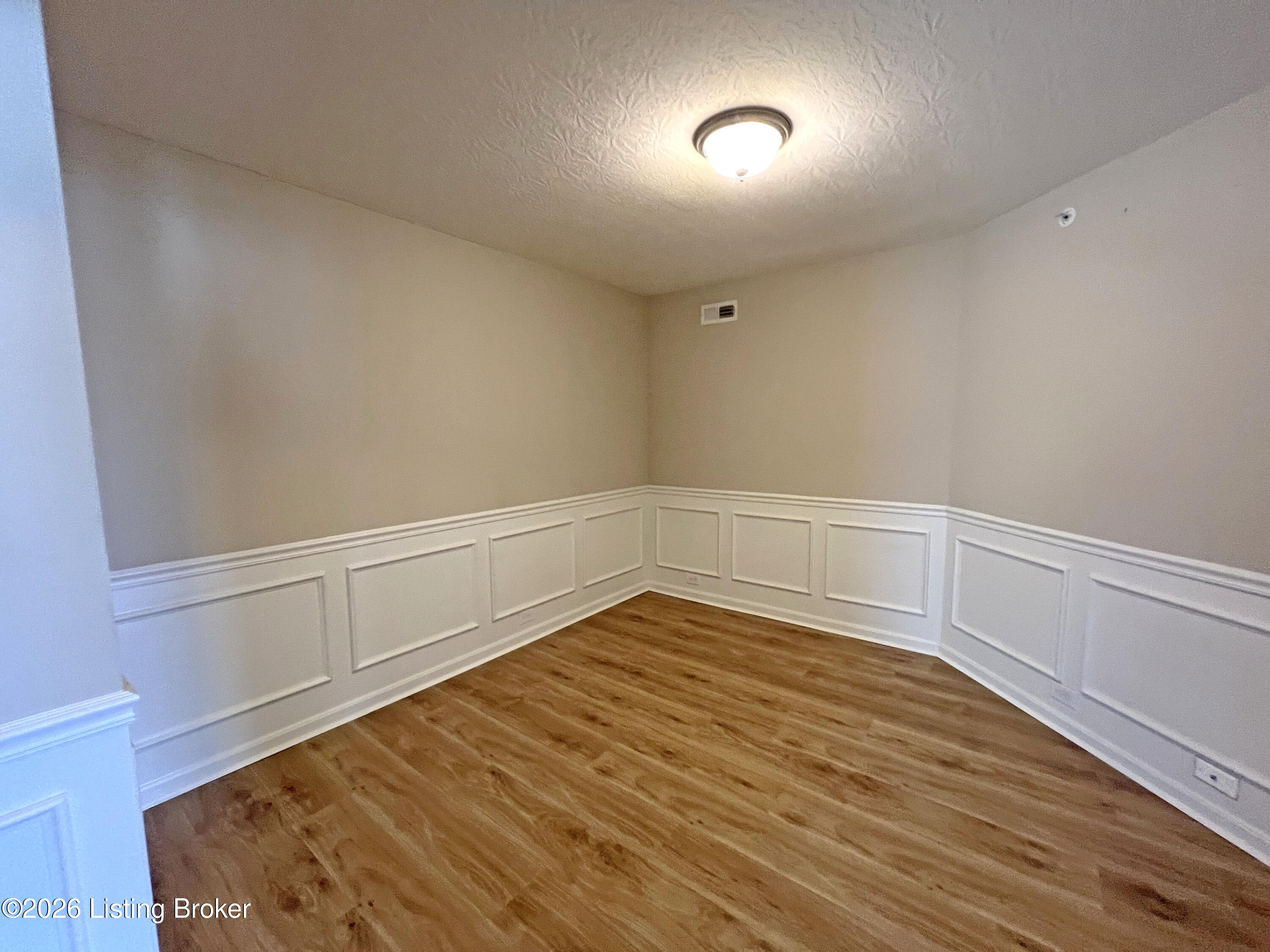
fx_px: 514
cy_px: 476
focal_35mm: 14
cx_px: 635
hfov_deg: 102.1
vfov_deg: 85.7
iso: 250
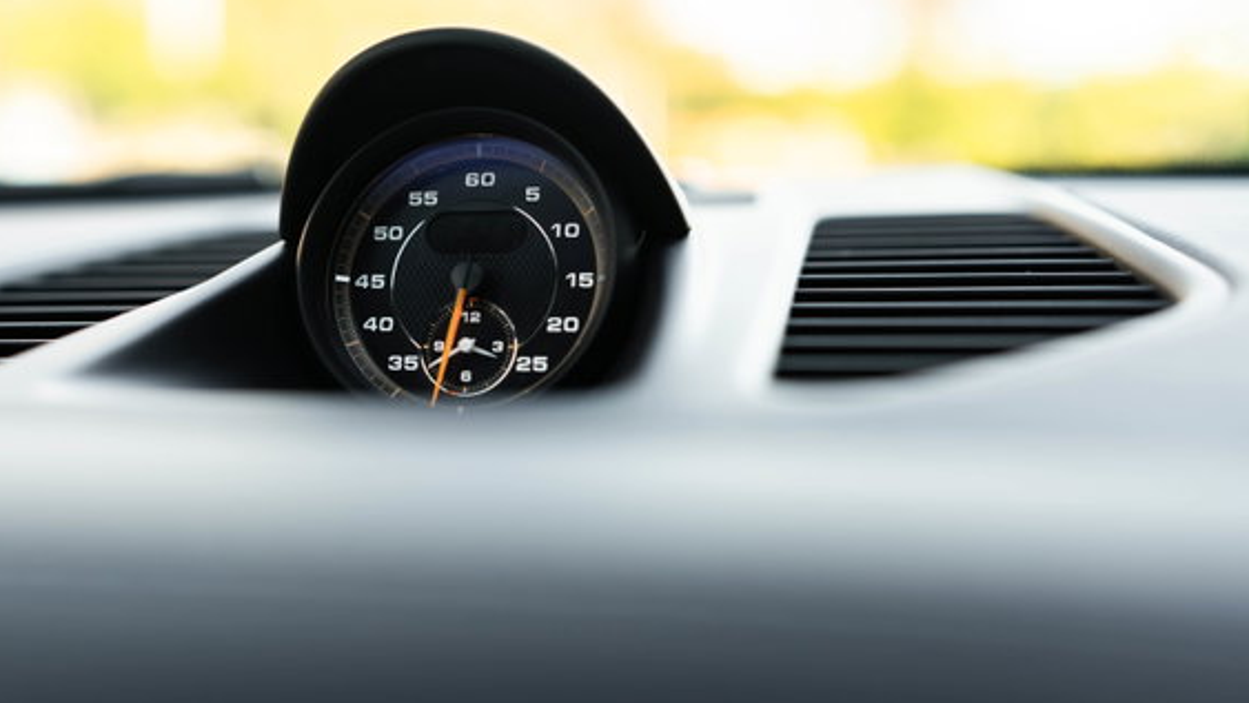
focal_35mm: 50
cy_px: 284
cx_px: 475
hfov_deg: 41.0
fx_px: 1656
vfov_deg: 23.9
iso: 500
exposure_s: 1/100
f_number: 2.2
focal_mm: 35
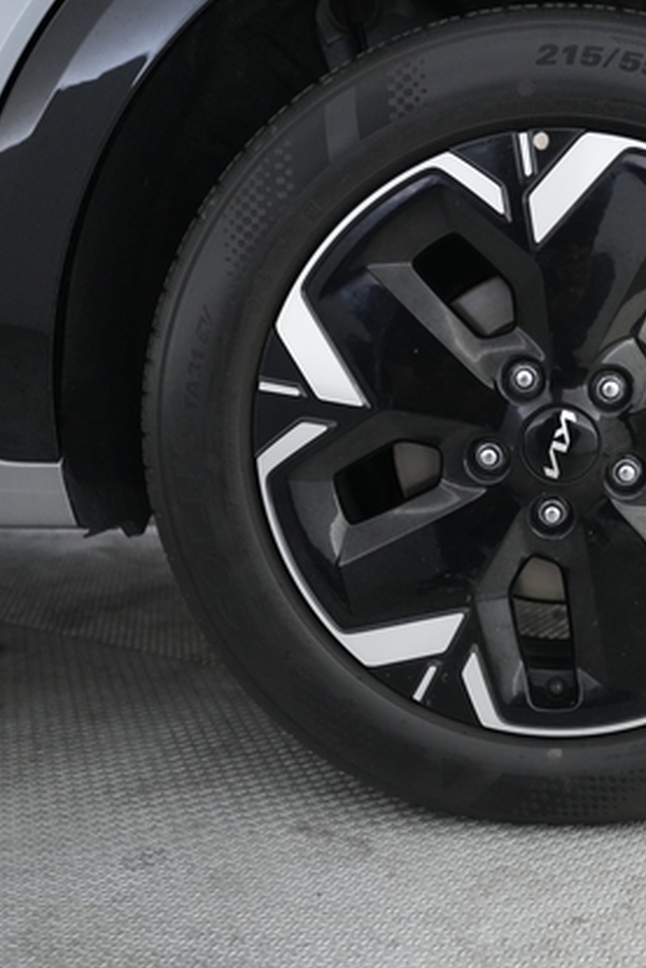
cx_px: 576
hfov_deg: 34.1
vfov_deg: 51.9
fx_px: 995
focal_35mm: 37
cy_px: 476
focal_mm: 24
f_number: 2.8
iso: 5000
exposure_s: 1/160
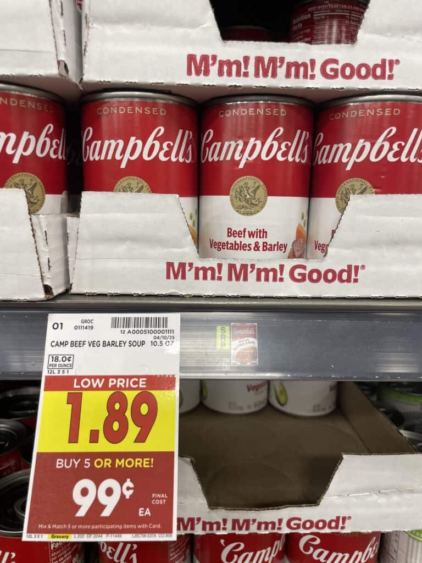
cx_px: 211
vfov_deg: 67.3
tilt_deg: -11.9
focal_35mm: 26
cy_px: 282
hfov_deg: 53.1
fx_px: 423
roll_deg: -1.1
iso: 64
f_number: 1.6
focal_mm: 4.2
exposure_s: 1/60
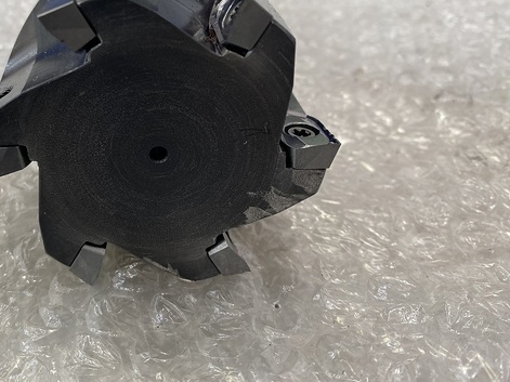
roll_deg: -0.6
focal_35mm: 34
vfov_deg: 41.4
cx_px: 166
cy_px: 140
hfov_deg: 52.8
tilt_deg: -39.1
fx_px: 501
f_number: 1.8
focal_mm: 4.25
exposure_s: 1/121
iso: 100
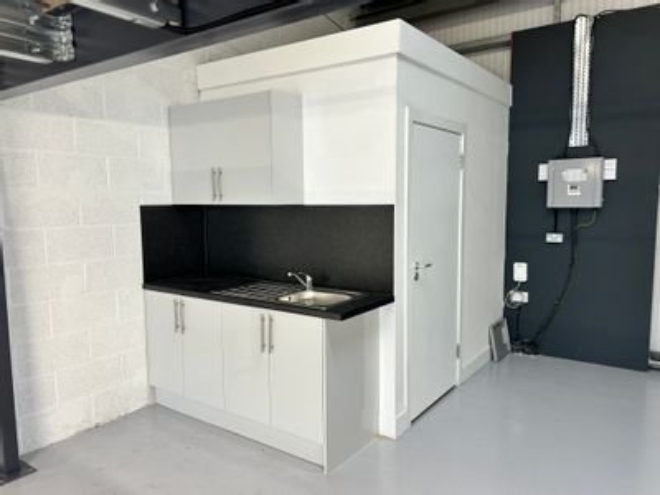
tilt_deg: -7.1
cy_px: 248
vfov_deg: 53.1
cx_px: 330
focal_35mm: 26
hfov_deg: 67.3
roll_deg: +0.2
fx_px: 496
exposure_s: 1/100
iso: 125
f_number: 1.5
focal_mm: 5.7
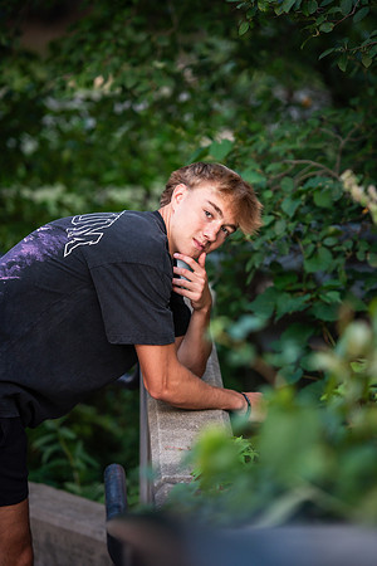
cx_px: 188
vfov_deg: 14.2
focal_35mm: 145
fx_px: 2278
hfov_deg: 9.5
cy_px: 283
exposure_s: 1/160
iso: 800
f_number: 2.8
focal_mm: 145
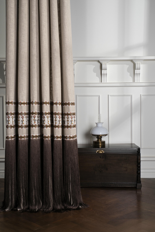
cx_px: 78
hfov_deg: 27.0
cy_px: 116
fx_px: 323
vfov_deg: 39.6
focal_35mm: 50
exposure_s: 1/160
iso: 200
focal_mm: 50
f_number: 11
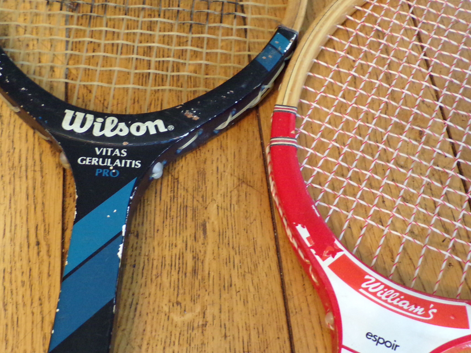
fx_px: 599
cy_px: 223
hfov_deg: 42.9
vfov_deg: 32.7
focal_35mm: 44
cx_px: 250
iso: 400
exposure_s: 1/12
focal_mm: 5.8
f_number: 3.2
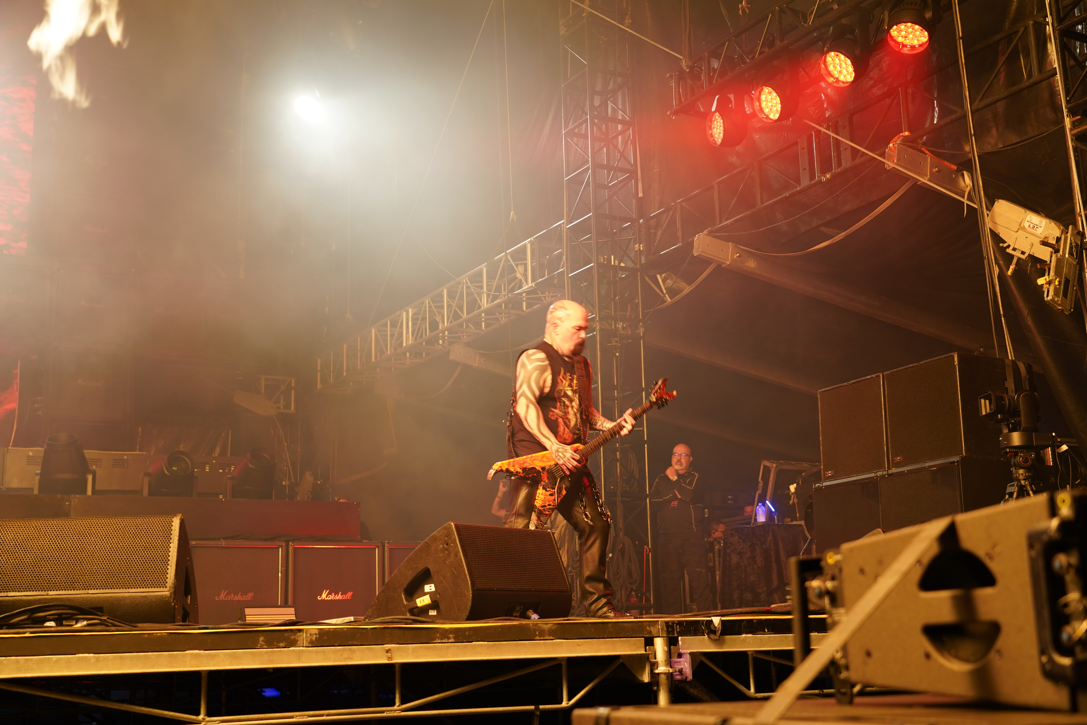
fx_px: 1268
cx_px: 544
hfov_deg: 46.4
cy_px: 362
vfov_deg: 31.9
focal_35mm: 42
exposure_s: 1/50
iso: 320
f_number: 4
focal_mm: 42
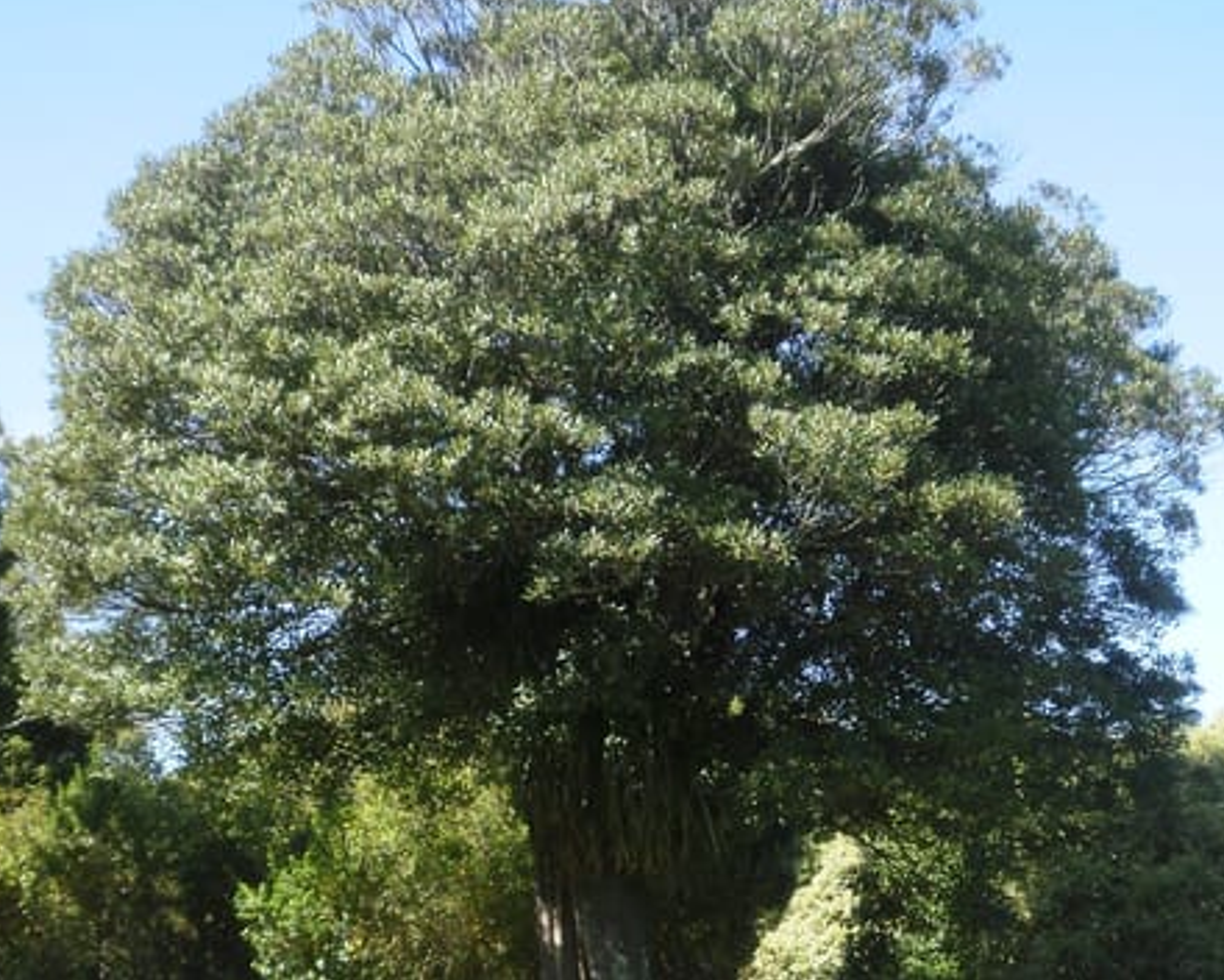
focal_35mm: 33
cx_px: 623
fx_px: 1195
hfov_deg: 54.2
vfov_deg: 44.5
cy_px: 484
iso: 100
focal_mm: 5.45
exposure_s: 1/640
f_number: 2.9
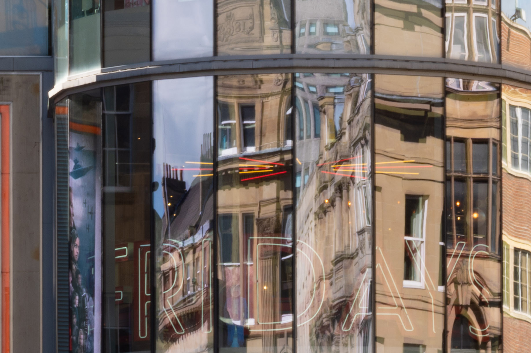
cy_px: 518
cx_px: 158
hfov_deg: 6.6
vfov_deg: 4.4
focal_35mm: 310
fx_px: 4569
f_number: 32
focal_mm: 94
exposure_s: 1/8
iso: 100
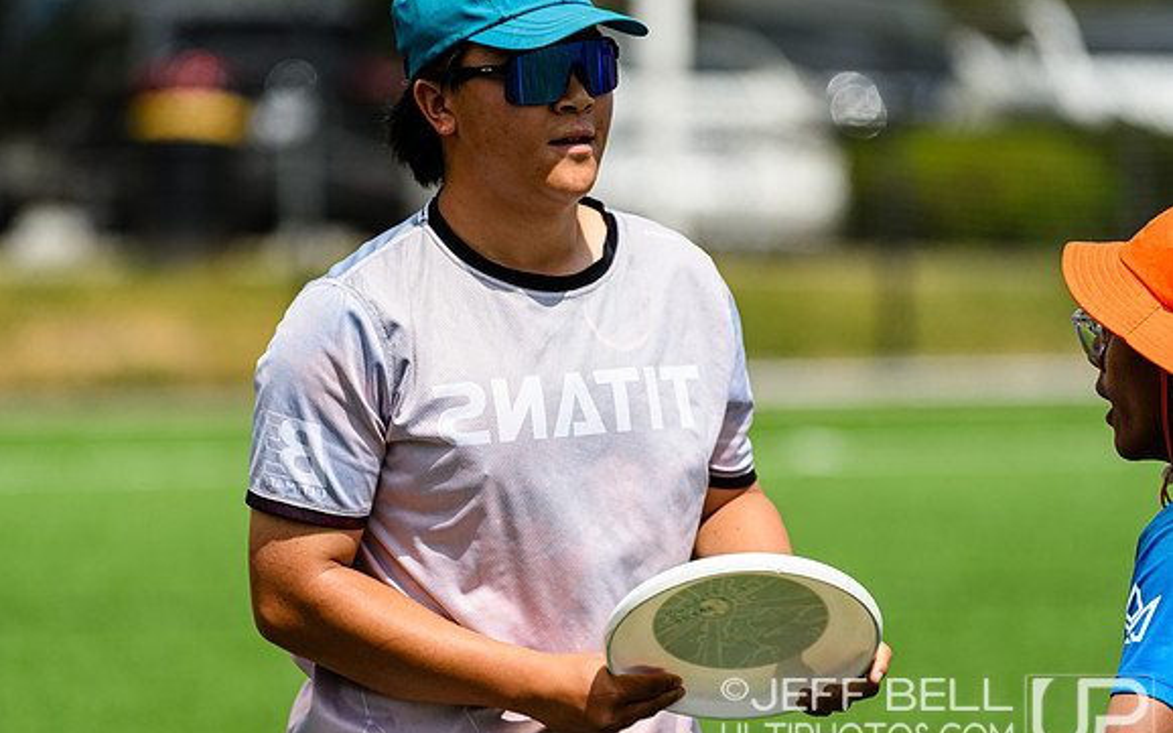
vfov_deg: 4.3
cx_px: 586
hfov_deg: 6.8
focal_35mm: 307
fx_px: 9812
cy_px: 385
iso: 100
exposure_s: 1/1600
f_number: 3.2
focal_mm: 200
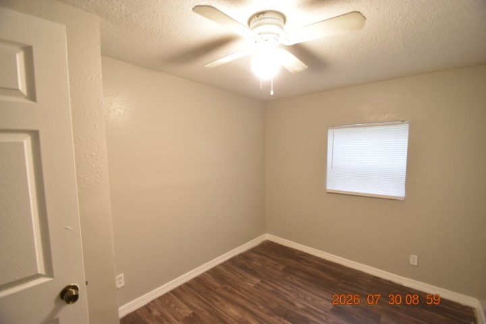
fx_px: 202
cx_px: 243
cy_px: 162
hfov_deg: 100.4
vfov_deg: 77.3
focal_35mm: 15
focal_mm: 10
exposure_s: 1/20
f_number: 3.5
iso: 800
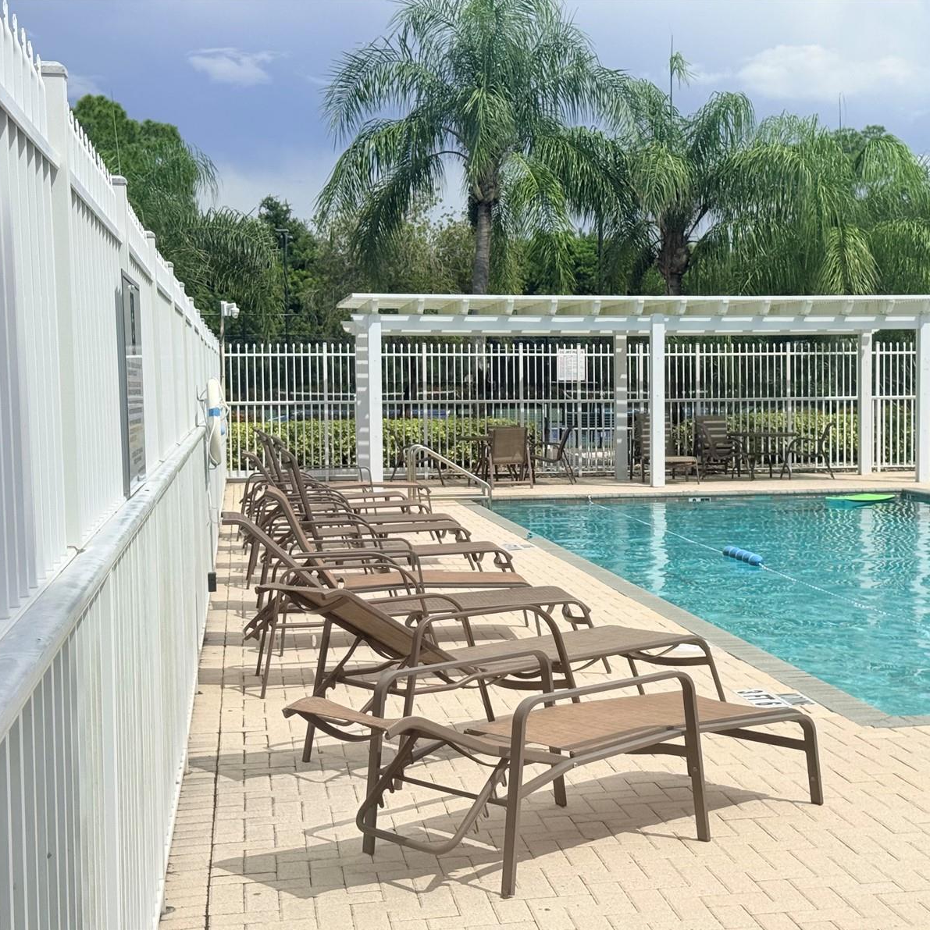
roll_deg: +0.5
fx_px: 1733
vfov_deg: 30.0
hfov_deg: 29.9
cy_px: 466
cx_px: 580
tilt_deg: -3.6
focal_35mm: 57
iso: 64
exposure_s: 1/8772
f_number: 1.78
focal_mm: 6.76
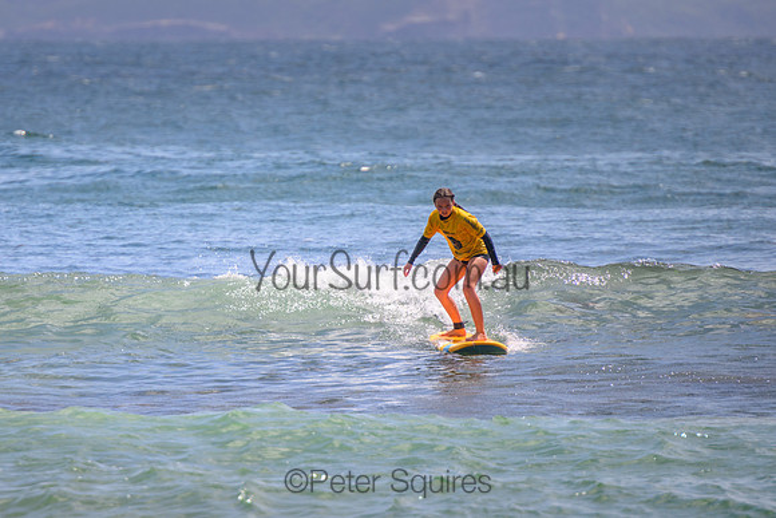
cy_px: 277
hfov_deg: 3.7
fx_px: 11855
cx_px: 243
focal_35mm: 550
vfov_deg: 2.5
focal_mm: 400
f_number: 5.6
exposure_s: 1/2000
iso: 250
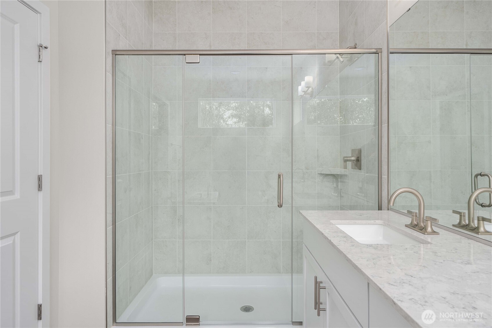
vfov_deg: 62.0
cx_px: 246
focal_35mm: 20
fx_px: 273
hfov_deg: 83.9
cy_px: 164
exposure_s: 1/20
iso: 1000
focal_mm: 20
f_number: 7.1
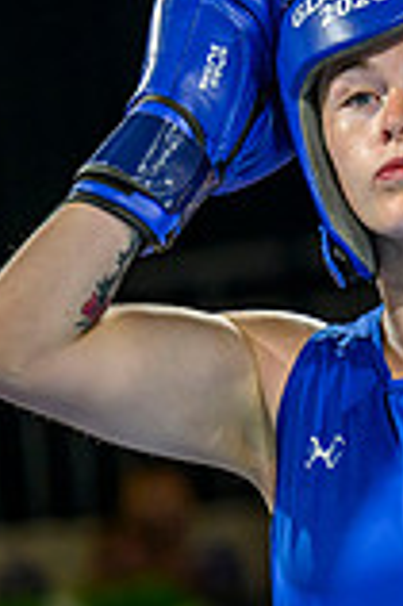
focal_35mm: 514
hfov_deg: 2.6
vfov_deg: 4.0
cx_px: 960
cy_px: 125
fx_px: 8649
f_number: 3.2
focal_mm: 140
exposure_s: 1/2000
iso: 2000
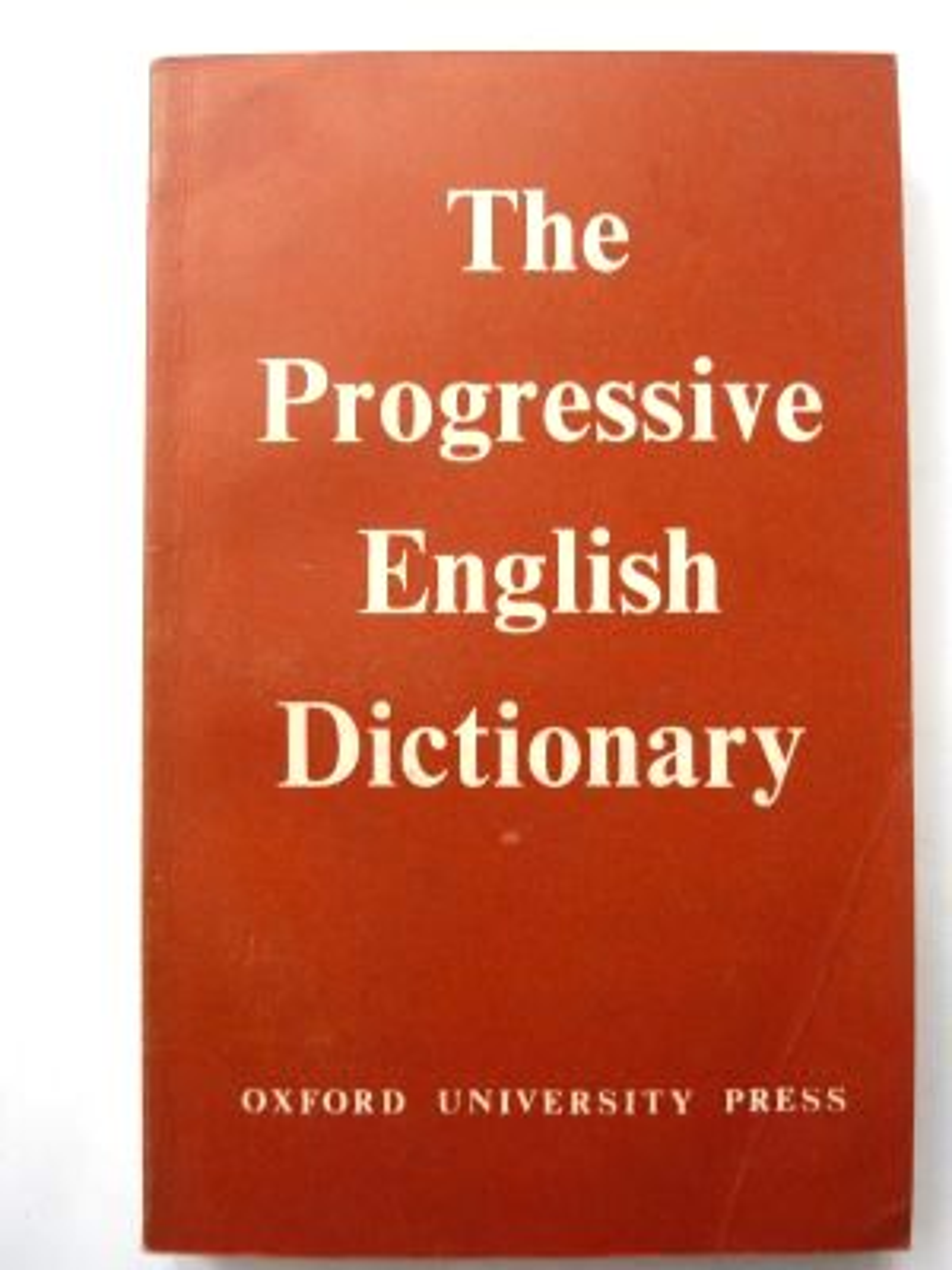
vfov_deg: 69.4
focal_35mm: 25
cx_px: 476
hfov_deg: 54.9
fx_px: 917
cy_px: 635
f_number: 3.3
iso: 200
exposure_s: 1/30
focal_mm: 4.1
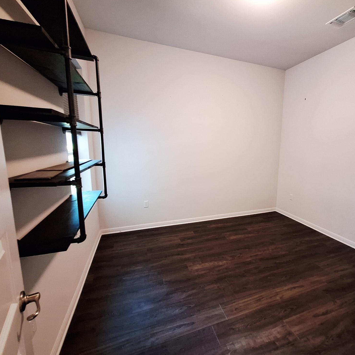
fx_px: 186
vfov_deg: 87.4
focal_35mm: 16
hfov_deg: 85.9
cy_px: 175
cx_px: 219
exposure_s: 1/24
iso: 500
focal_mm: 1.74
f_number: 2.2
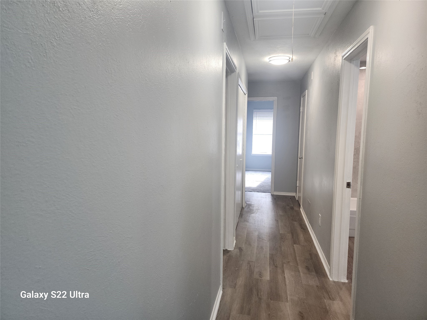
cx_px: 214
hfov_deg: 73.9
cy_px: 160
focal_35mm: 23
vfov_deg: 58.9
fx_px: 284
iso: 200
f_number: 1.8
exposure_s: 1/120
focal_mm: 6.4
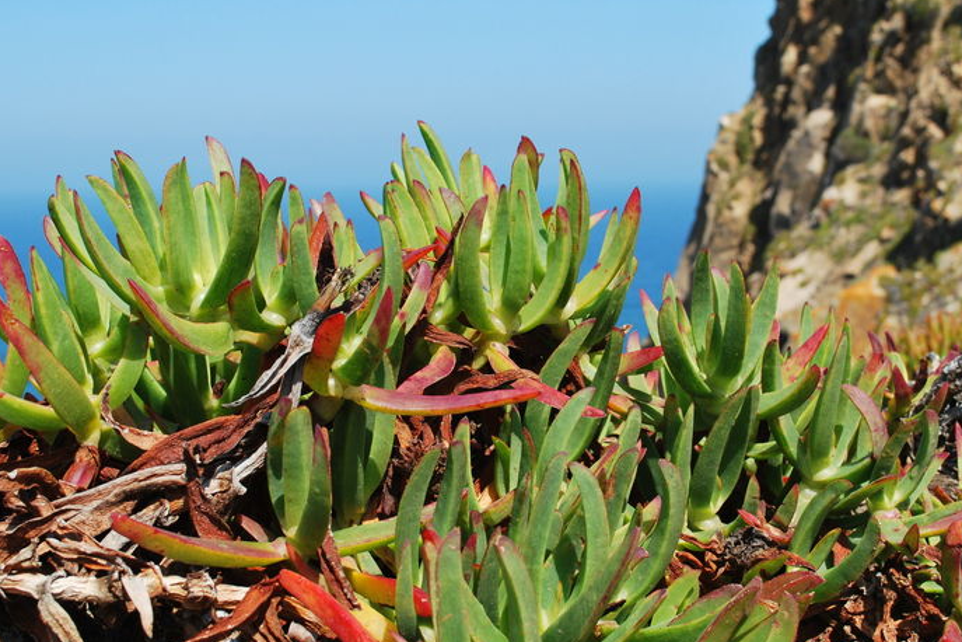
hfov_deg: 33.9
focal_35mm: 59
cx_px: 517
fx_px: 1576
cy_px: 262
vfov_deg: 23.0
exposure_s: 1/200
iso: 200
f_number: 11
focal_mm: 30
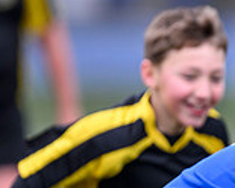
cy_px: 242
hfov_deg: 1.1
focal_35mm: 1797
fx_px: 12498
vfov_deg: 0.9
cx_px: 550
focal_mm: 400
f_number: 3.5
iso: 500
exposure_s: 1/1600
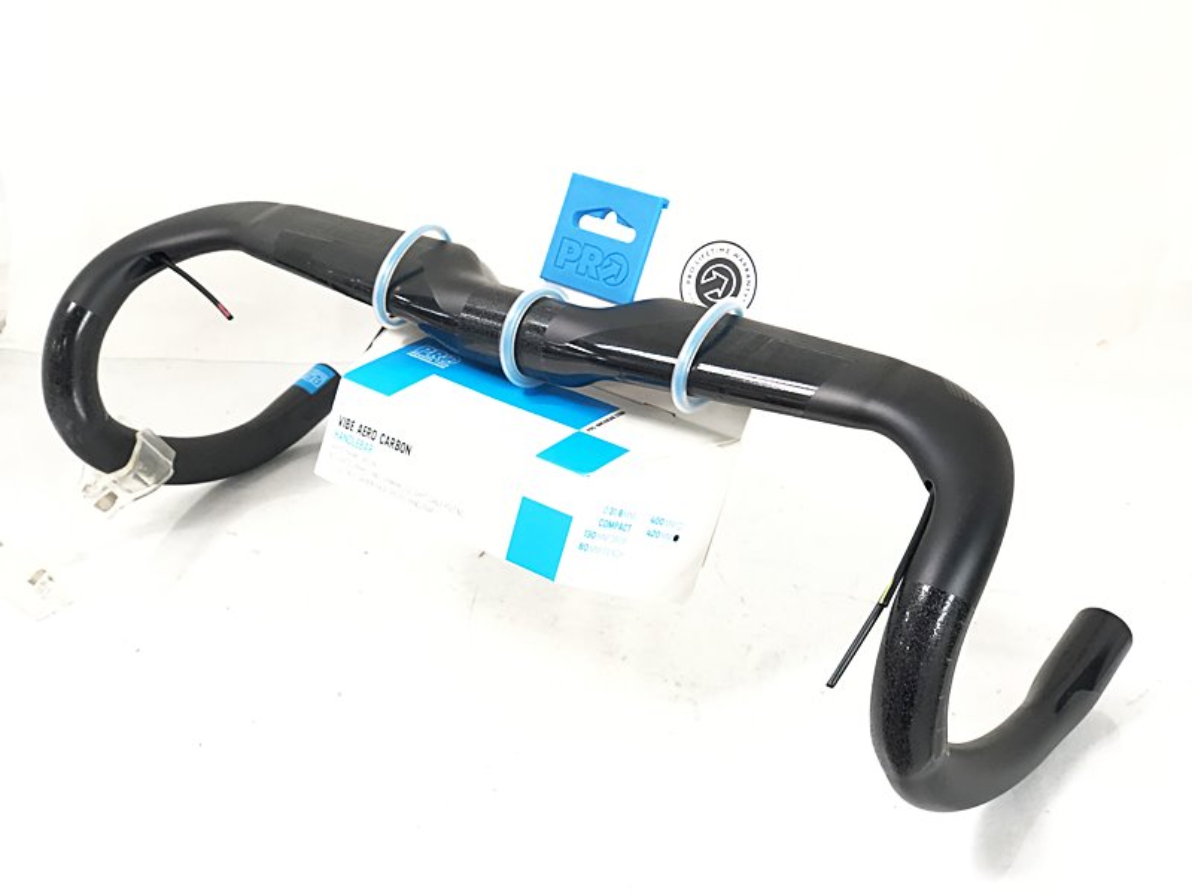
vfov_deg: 28.0
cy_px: 447
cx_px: 596
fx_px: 1791
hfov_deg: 36.8
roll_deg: +4.0
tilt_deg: -26.5
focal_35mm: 52
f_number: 2.4
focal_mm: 6
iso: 125
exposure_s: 1/33
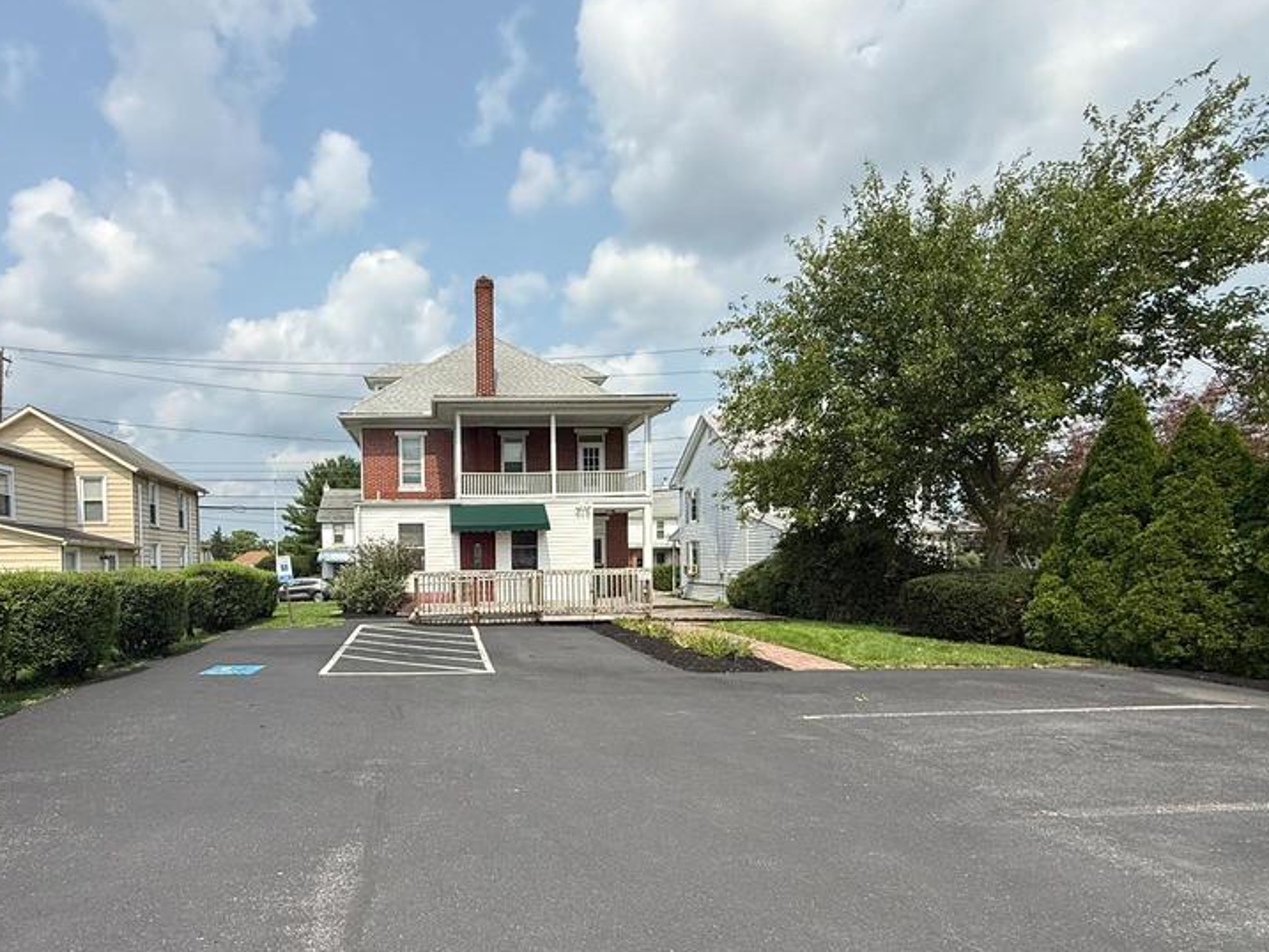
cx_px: 487
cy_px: 586
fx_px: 733
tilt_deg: -0.9
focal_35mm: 20
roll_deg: +0.4
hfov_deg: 80.4
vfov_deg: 65.2
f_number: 2.2
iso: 50
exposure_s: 1/2320
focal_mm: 2.22
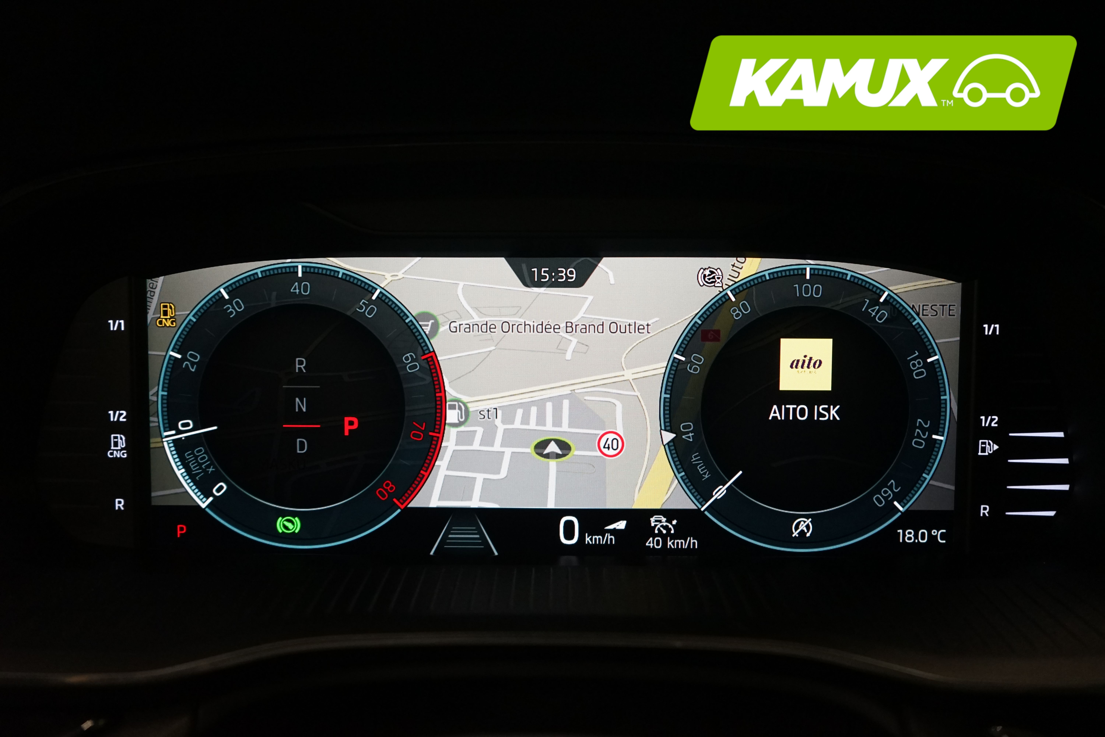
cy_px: 368
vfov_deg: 31.2
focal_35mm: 43
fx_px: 1320
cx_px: 552
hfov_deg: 45.4
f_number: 4.5
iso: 2500
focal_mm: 43
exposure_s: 1/60
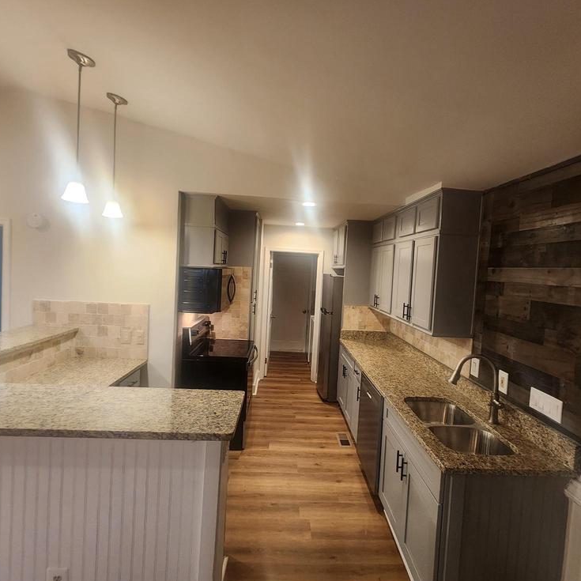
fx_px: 304
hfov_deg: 87.4
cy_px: 289
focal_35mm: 16
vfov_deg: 87.4
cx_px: 304
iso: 320
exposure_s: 1/40
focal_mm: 2.2
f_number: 2.2
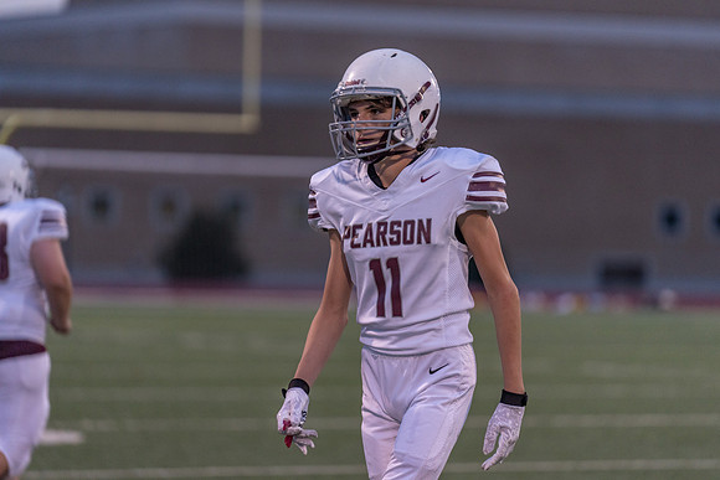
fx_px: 4001
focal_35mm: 200
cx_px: 360
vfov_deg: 6.9
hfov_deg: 10.3
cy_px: 240
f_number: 2.8
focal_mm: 200
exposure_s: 1/1250
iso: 2000
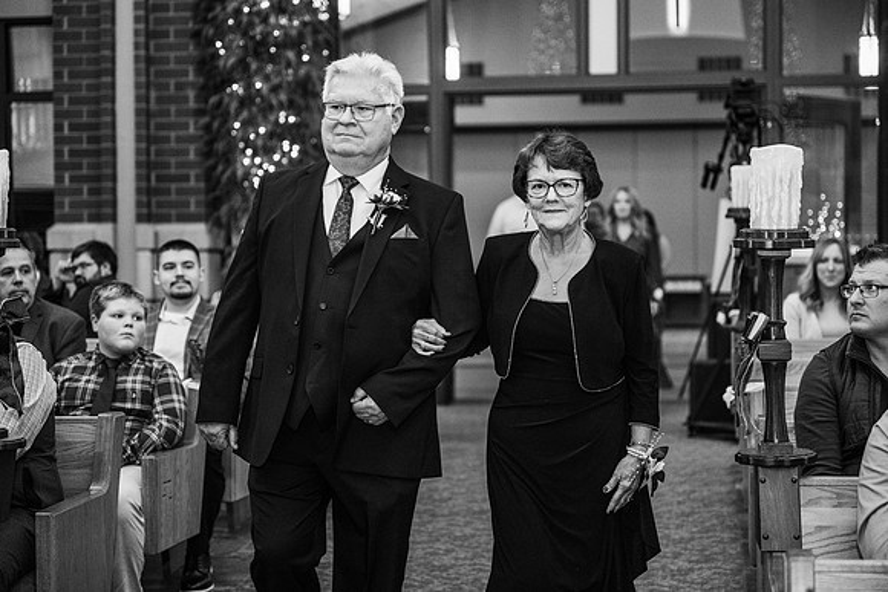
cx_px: 444
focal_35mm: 70
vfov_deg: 19.5
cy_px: 296
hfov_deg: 28.8
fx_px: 1727
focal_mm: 70
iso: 2000
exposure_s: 1/200
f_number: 2.8
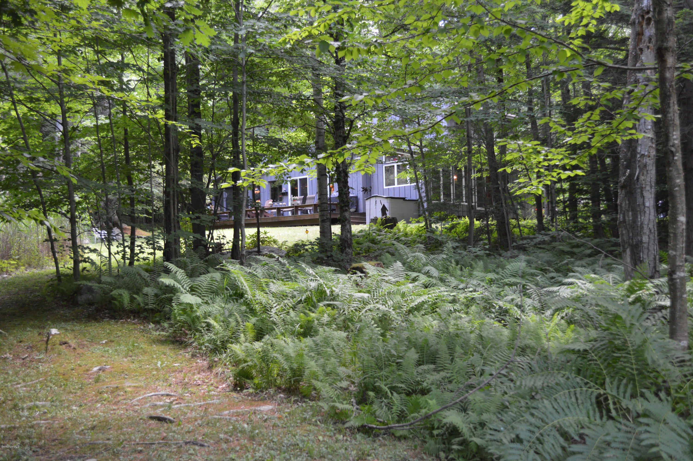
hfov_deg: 46.4
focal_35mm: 42
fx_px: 808
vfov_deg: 31.8
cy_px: 230
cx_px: 346
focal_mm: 28
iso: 400
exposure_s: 1/50
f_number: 4.5
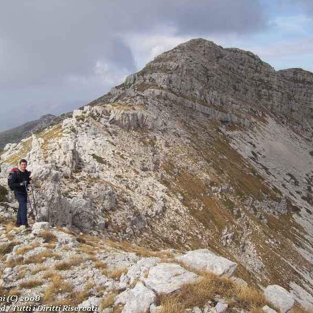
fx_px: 440
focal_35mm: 43
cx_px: 142
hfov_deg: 39.1
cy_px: 156
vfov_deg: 39.2
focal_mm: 6
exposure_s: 1/485
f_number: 4.8
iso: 80
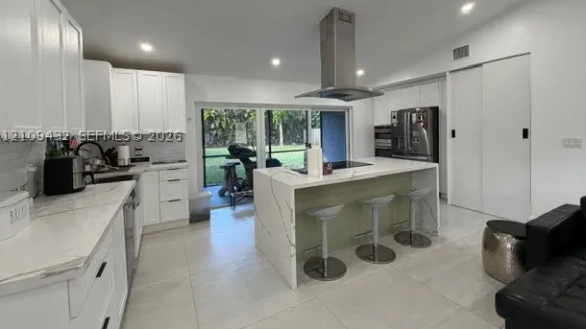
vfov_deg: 66.6
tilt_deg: -1.1
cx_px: 297
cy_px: 135
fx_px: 249
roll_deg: +1.4
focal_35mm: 16
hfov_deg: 99.4
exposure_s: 1/120
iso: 250
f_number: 2.2
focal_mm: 2.22
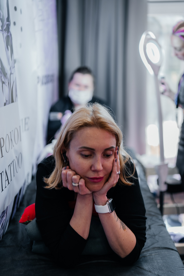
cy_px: 138
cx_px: 92
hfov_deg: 29.9
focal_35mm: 45
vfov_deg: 43.6
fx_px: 345
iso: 250
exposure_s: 1/40
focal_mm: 45
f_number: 1.8
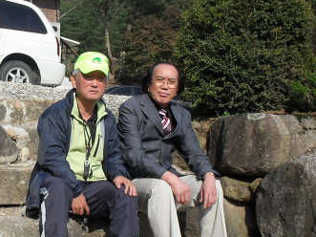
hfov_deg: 28.5
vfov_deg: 21.8
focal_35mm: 67
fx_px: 611
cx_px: 73
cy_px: 158
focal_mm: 6.3
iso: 80
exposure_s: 1/180
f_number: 8.3
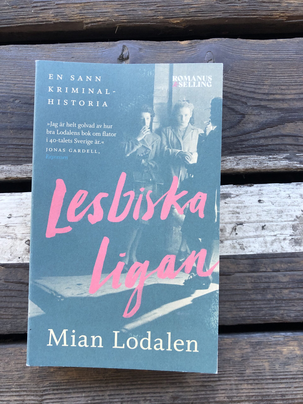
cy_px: 202
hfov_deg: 49.7
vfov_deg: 63.4
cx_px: 152
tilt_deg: -87.4
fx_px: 327
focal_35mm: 28
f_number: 1.8
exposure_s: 1/30
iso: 32
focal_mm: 4
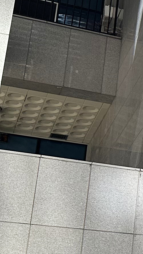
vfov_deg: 24.4
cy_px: 259
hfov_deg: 12.5
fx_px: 560
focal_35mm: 83
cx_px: 303
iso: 80
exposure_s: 1/1131
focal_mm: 6.86
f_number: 1.78
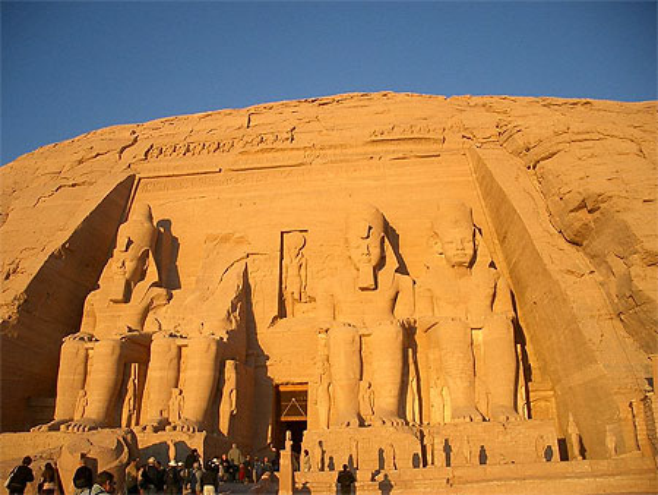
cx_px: 329
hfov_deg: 52.6
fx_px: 666
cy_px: 248
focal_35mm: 35
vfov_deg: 40.7
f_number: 2.6
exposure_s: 1/500
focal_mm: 5.8
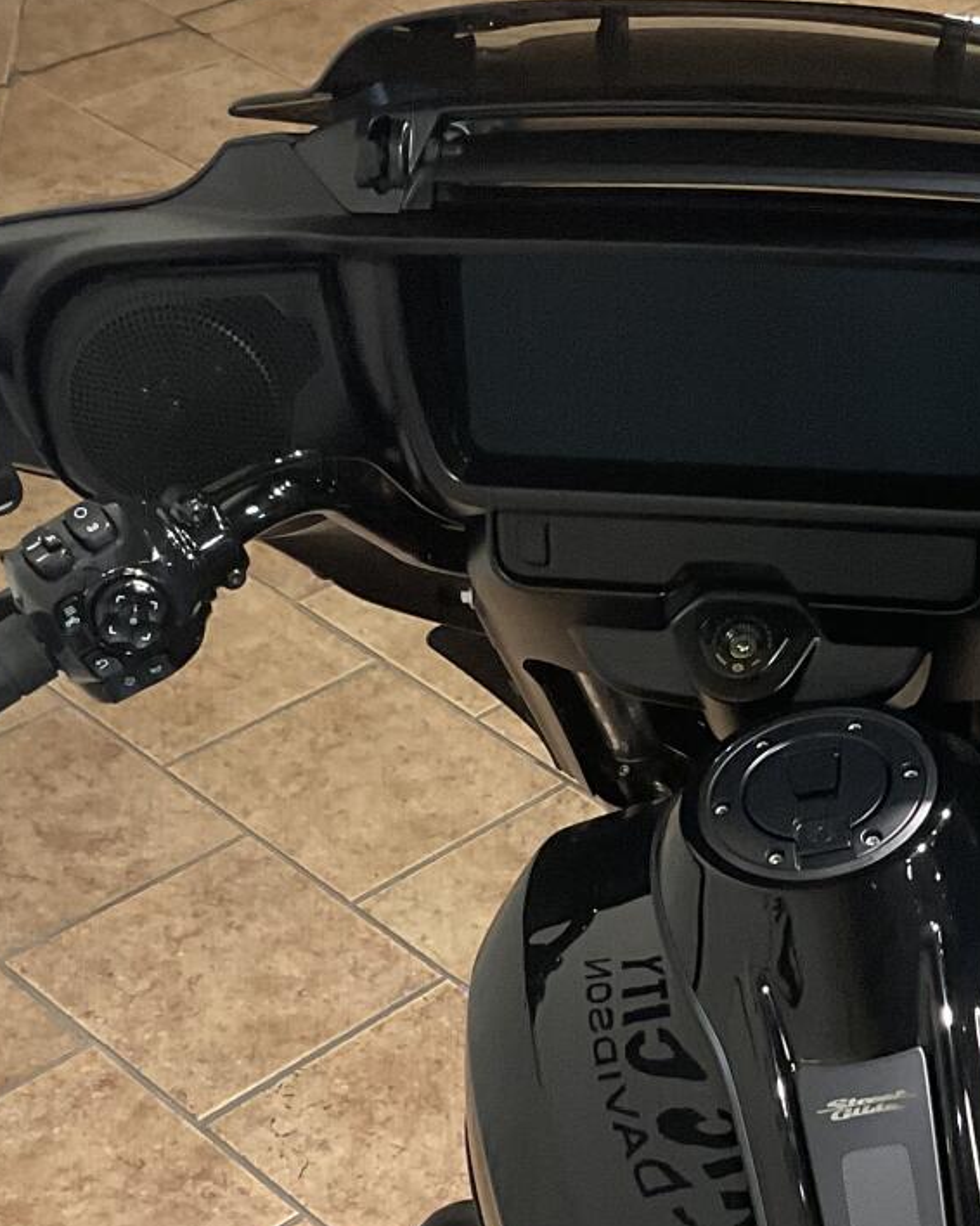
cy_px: 861
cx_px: 739
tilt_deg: -38.9
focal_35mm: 80
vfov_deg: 23.7
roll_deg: -4.8
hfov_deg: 19.0
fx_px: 2902
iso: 100
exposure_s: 1/60
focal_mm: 3
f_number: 1.8
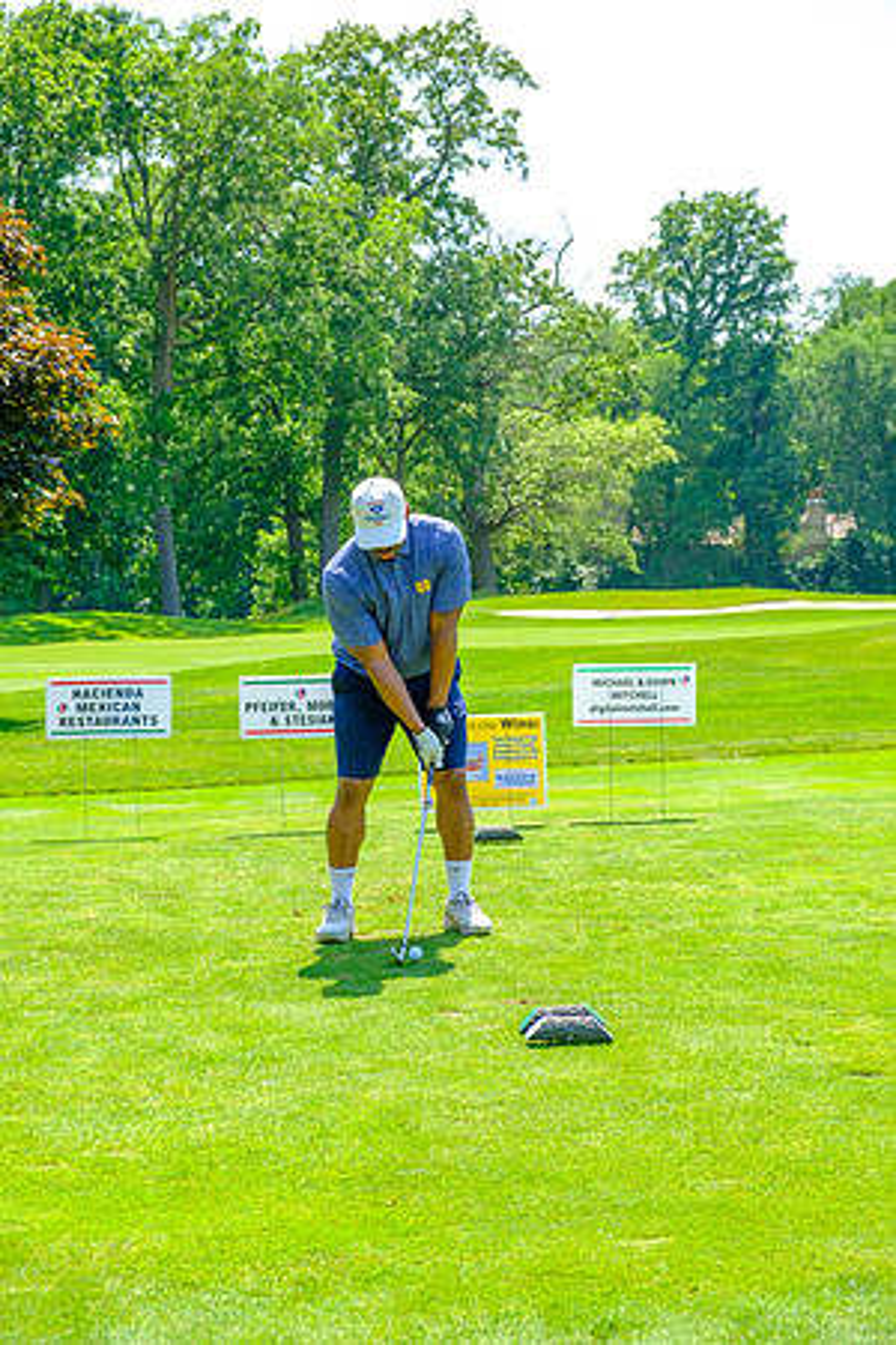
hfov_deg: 21.2
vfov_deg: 31.4
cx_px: 448
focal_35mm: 64
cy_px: 672
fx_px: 2389
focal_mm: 42.5
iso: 200
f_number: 5
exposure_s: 1/250
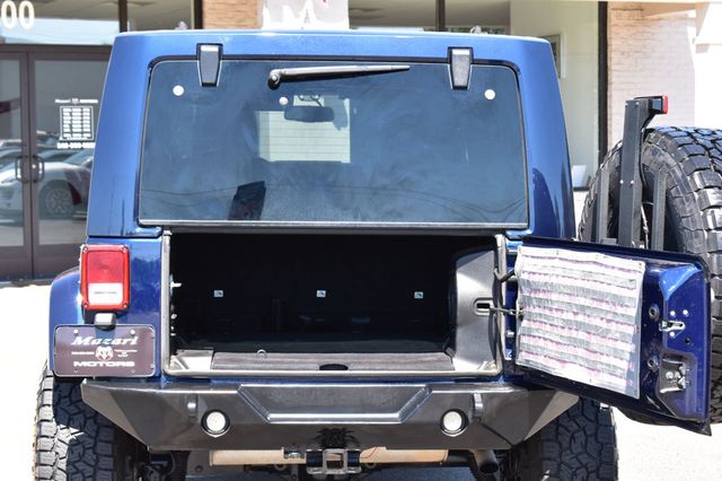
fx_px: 1654
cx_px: 361
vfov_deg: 16.5
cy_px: 240
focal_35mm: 82
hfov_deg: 24.6
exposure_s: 1/125
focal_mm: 55
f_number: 9
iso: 400
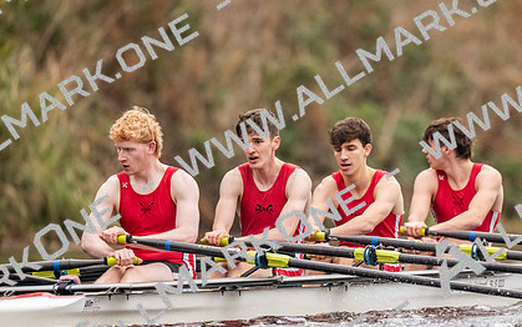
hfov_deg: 2.5
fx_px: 12037
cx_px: 329
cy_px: 180
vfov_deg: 1.6
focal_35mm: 846
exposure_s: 1/2500
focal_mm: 600
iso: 3600
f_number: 4
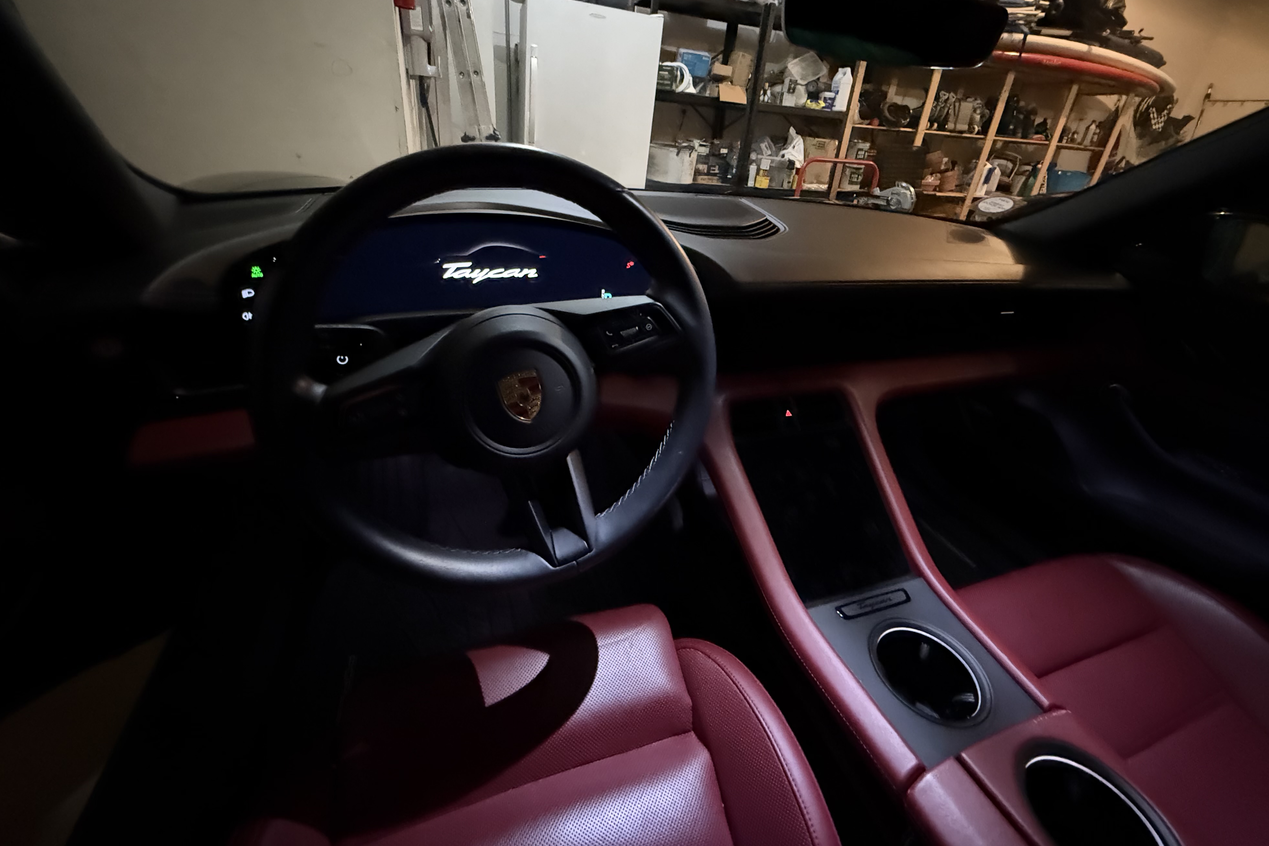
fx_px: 529
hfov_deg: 100.4
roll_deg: -5.7
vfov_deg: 76.8
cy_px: 357
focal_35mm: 15
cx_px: 648
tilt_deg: -25.1
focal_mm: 2.22
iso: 2500
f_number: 2.2
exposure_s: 1/30
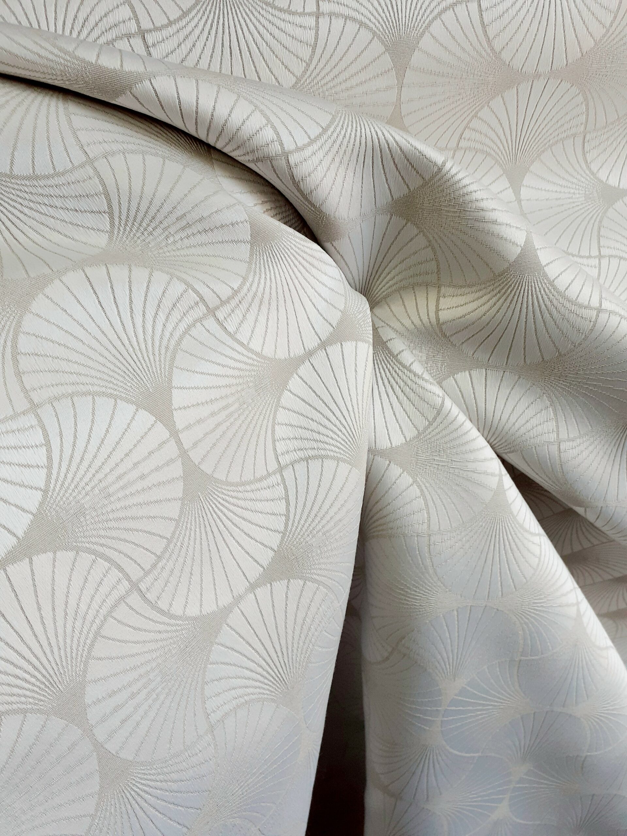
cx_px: 314
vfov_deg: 65.3
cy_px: 418
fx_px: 652
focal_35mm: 27
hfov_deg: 51.4
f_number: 1.9
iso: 50
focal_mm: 3.6
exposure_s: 1/100
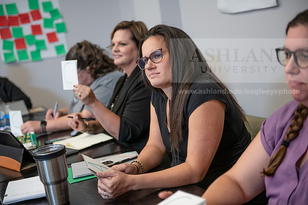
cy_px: 102
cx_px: 154
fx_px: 496
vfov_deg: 23.4
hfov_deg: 34.5
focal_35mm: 58
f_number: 2.8
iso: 800
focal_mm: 58
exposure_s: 1/160
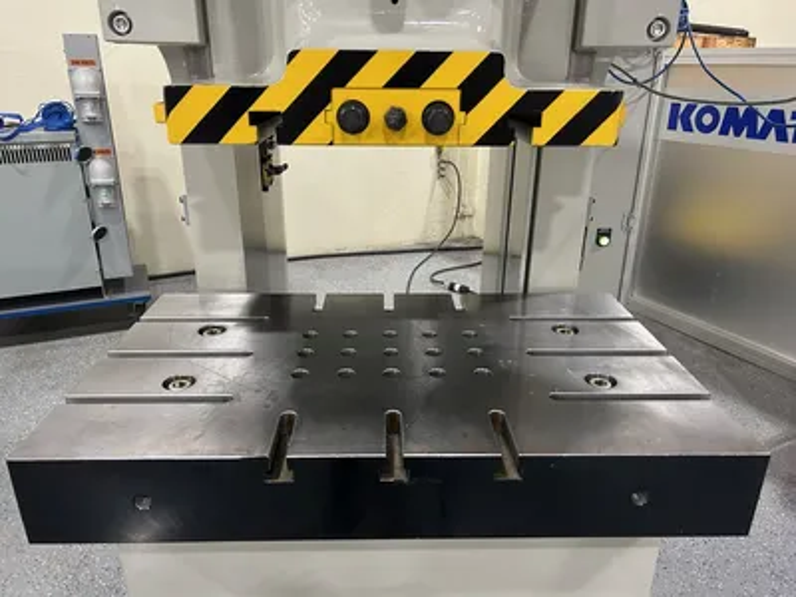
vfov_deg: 53.1
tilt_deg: -21.5
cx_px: 398
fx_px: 598
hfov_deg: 67.3
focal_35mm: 26
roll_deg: +0.2
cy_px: 298
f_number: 1.5
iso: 320
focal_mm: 5.7
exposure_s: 1/60
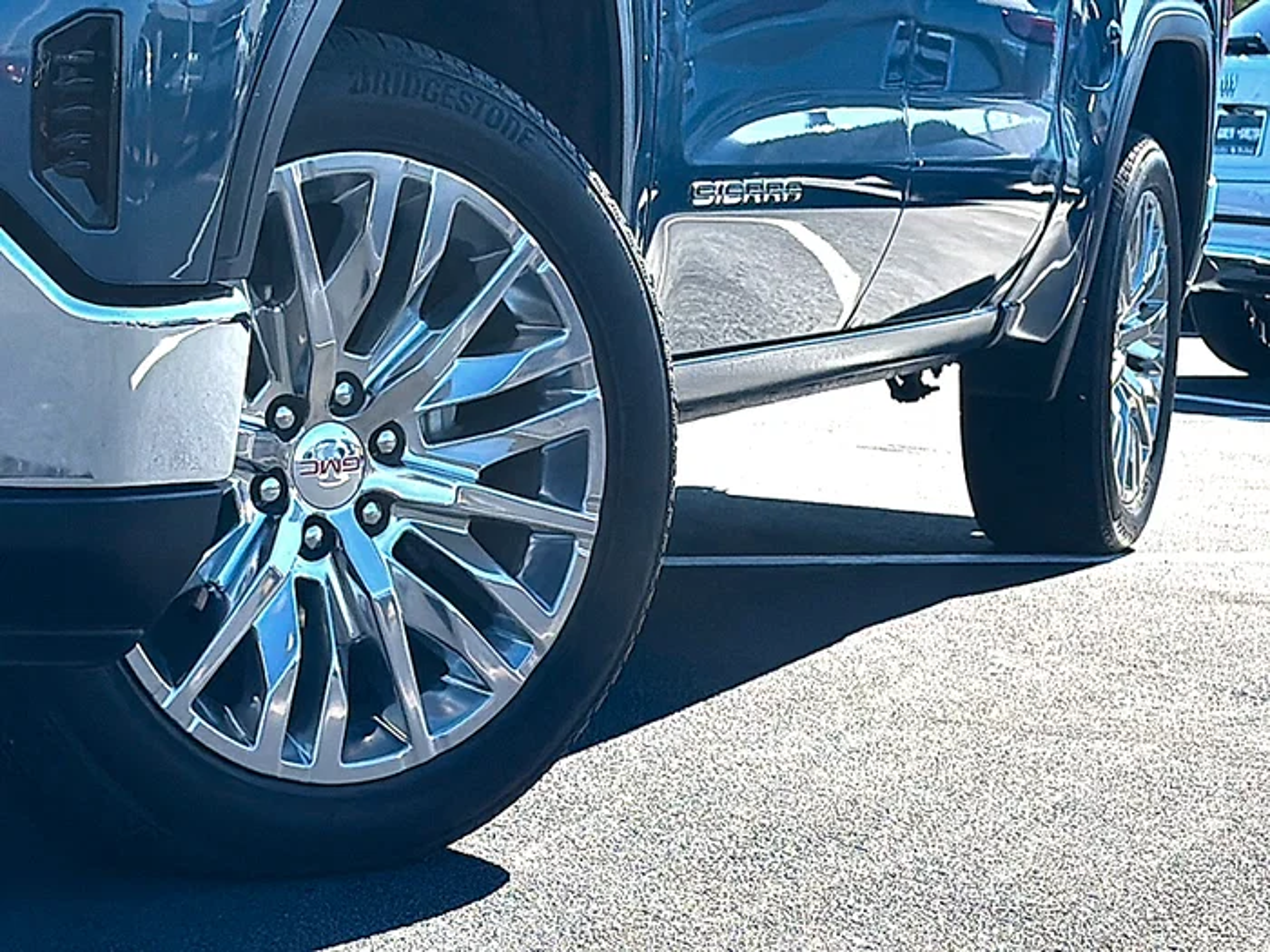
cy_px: 476
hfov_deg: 23.8
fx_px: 3008
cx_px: 635
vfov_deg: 18.0
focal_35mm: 82
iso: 64
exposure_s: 1/2865
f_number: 1.78
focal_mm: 6.76
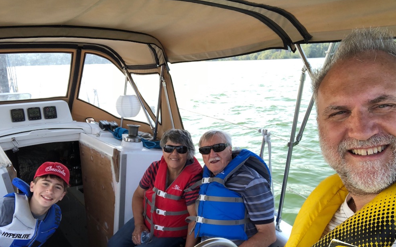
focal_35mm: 35
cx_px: 199
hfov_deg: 55.3
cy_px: 150
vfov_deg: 36.1
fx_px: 378
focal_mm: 2.87
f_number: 2.2
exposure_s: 1/171
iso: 20
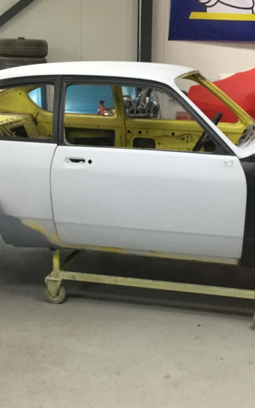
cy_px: 194
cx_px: 155
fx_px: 634
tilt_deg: -14.6
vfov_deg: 35.7
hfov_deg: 22.7
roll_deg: -4.0
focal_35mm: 57
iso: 160
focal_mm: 3.3
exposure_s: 1/33
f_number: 2.4
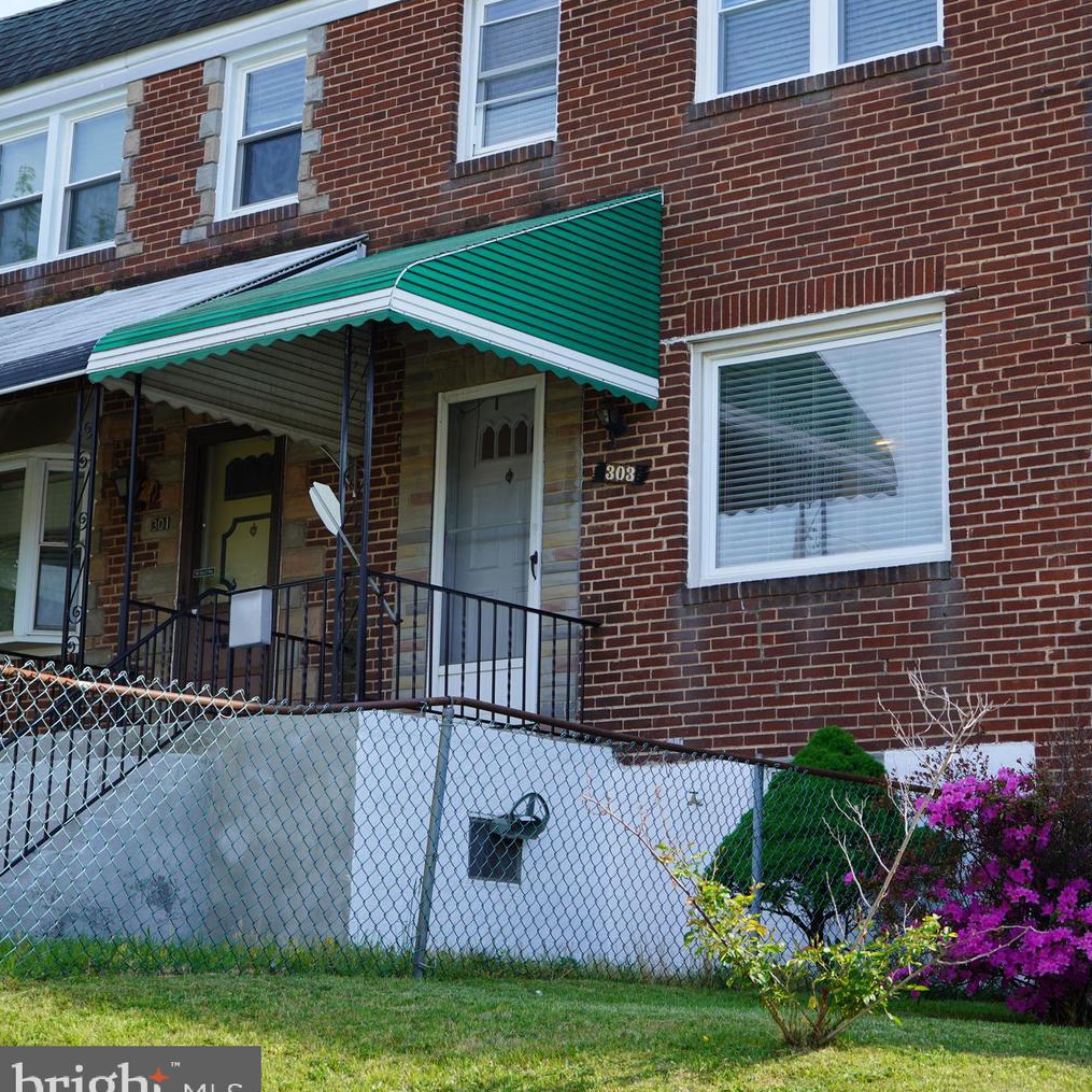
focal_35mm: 72
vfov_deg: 23.8
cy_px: 308
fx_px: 2570
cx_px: 543
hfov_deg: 24.0
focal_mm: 56
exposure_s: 1/80
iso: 100
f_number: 7.1
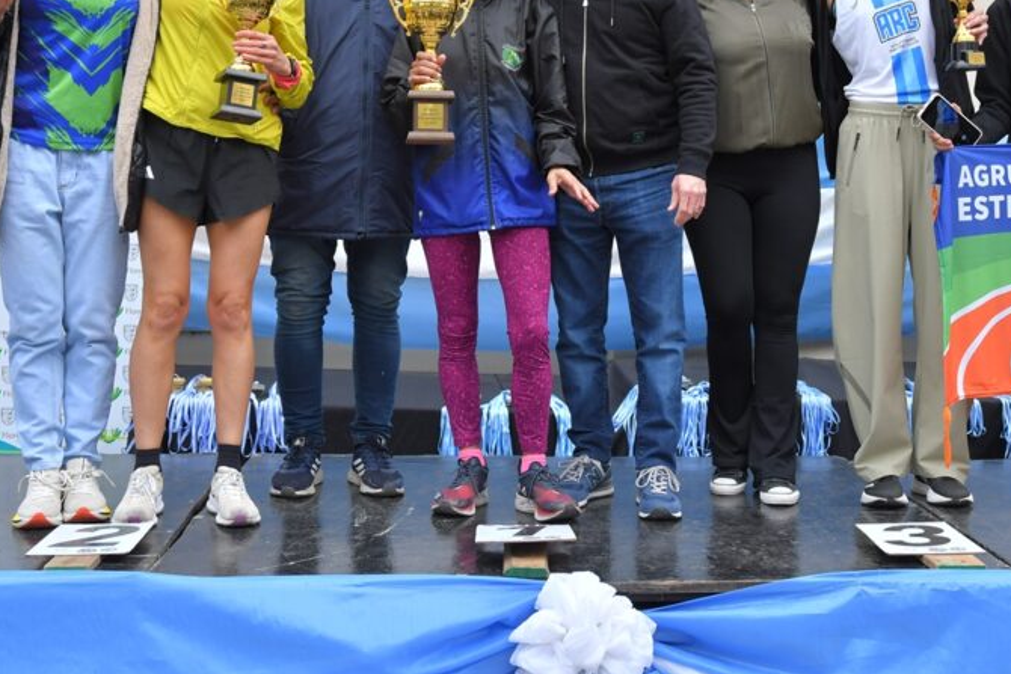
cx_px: 551
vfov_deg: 25.7
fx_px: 1461
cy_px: 165
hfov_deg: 38.2
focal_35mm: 52
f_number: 2.8
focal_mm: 23
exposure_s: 1/1600
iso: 400
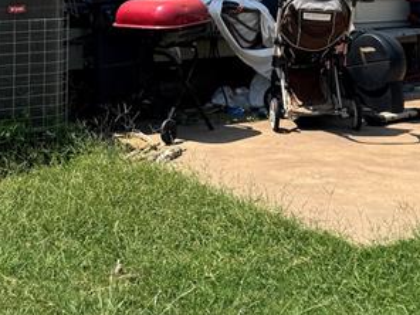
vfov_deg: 17.3
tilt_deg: -3.3
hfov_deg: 23.3
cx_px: 108
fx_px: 1007
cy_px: -10
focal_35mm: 83
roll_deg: +1.1
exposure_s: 1/3413
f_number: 1.78
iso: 80
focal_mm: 6.76
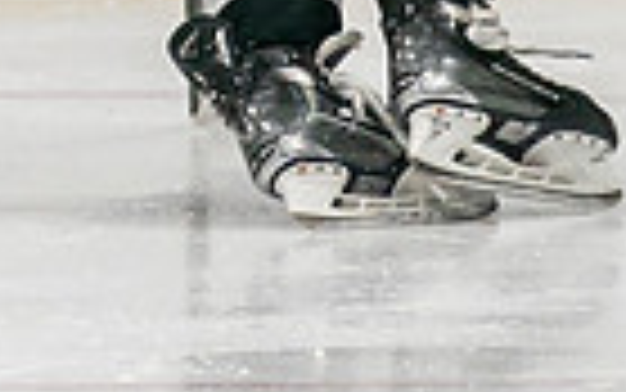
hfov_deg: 1.6
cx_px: -135
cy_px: -113
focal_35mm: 1283
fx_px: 21898
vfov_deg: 1.0
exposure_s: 1/640
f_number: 3.2
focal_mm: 115
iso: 640
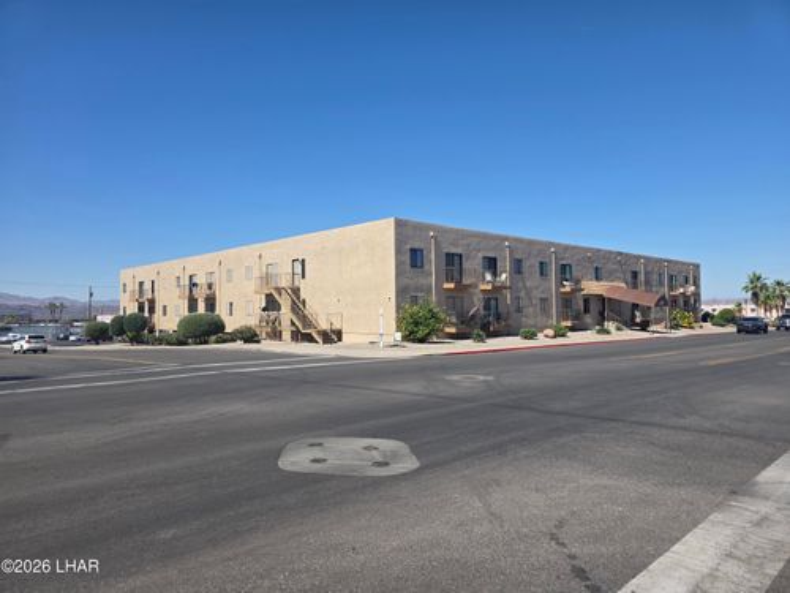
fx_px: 525
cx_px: 395
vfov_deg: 58.9
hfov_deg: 73.9
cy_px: 296
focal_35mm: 23
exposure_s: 1/7061
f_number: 1.7
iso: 80
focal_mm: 6.3
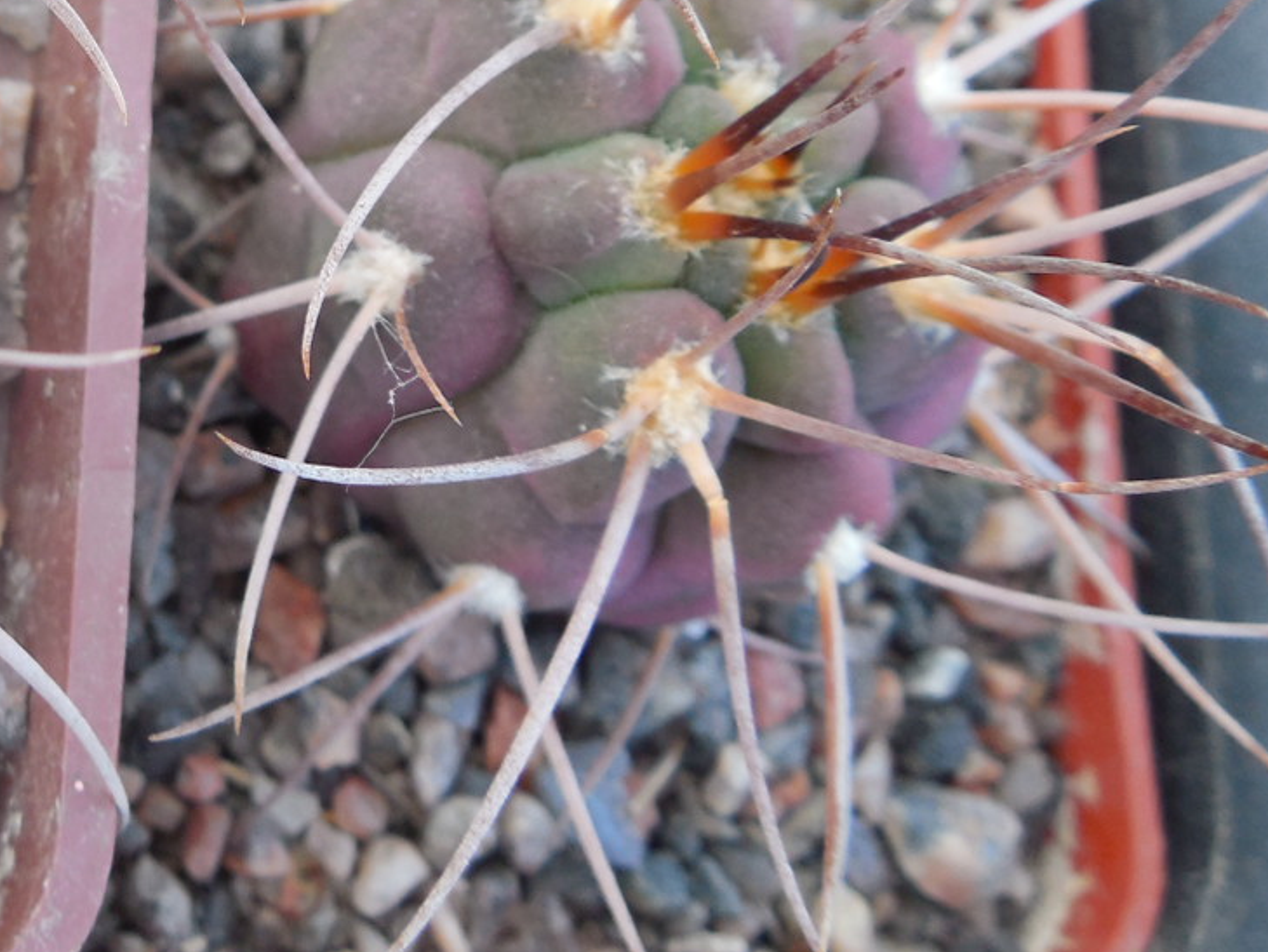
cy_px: 85
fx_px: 2491
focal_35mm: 68
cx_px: -42
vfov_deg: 21.1
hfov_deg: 26.8
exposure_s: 1/30
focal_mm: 5.6
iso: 160
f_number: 3.6
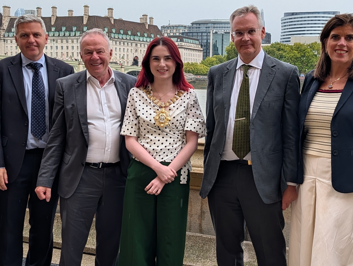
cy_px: 128
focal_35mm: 55
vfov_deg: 26.6
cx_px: 183
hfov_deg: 34.9
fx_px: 562
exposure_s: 1/351
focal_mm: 6.9
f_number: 1.68
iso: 29
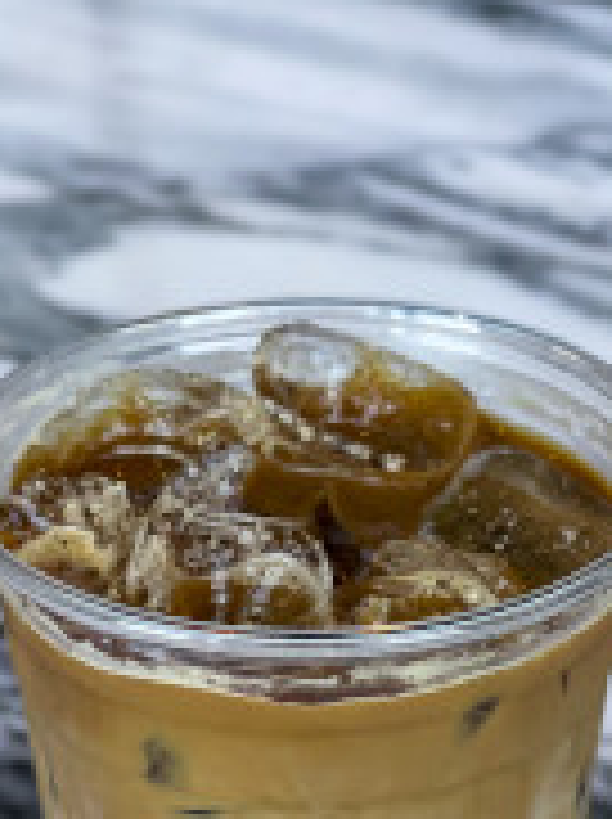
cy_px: 819
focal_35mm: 141
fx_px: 3332
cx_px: 310
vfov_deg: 13.8
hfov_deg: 10.5
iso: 160
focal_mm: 7.5
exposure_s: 1/100
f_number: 2.2
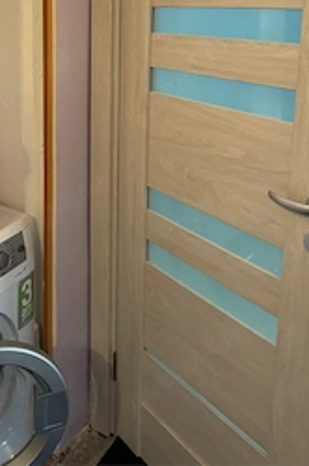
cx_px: 80
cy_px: 97
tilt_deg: -10.6
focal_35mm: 40
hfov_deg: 32.7
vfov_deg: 46.1
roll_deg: +0.7
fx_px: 516
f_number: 1.78
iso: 400
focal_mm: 6.76
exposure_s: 1/50
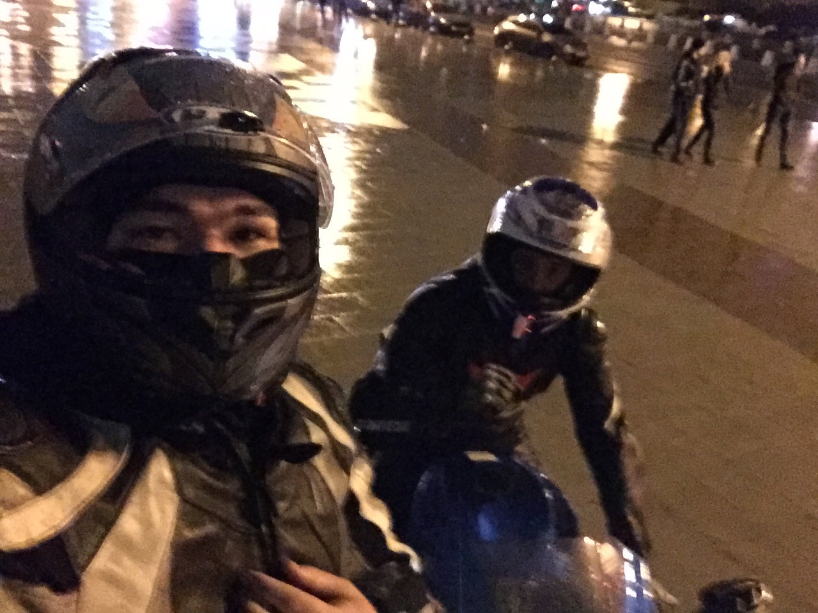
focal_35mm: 31
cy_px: 306
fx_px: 733
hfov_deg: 58.4
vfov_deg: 45.4
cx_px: 409
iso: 2000
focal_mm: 2.65
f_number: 2.2
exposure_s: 1/17
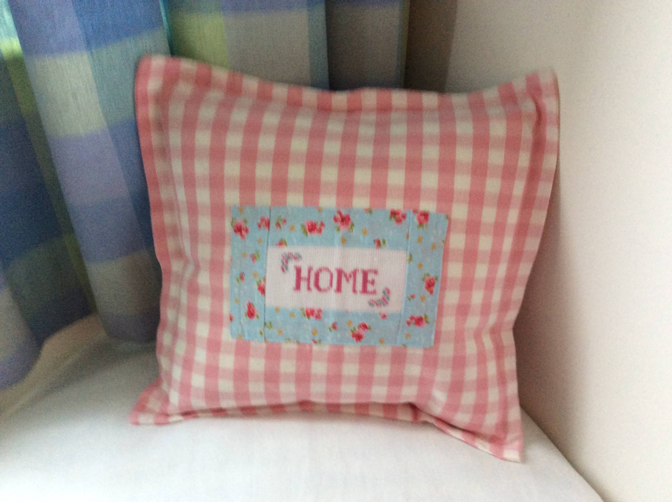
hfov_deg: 56.9
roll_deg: +1.7
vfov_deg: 44.1
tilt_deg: -34.2
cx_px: 336
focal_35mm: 32
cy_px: 251
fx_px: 620
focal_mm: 3.3
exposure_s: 1/25
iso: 160
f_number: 2.4
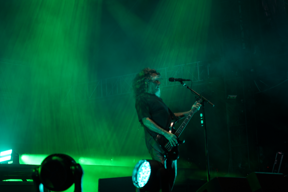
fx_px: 840
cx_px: 144
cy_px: 96
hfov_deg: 19.5
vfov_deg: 13.0
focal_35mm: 105
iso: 500
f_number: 4
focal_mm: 105
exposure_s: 1/125
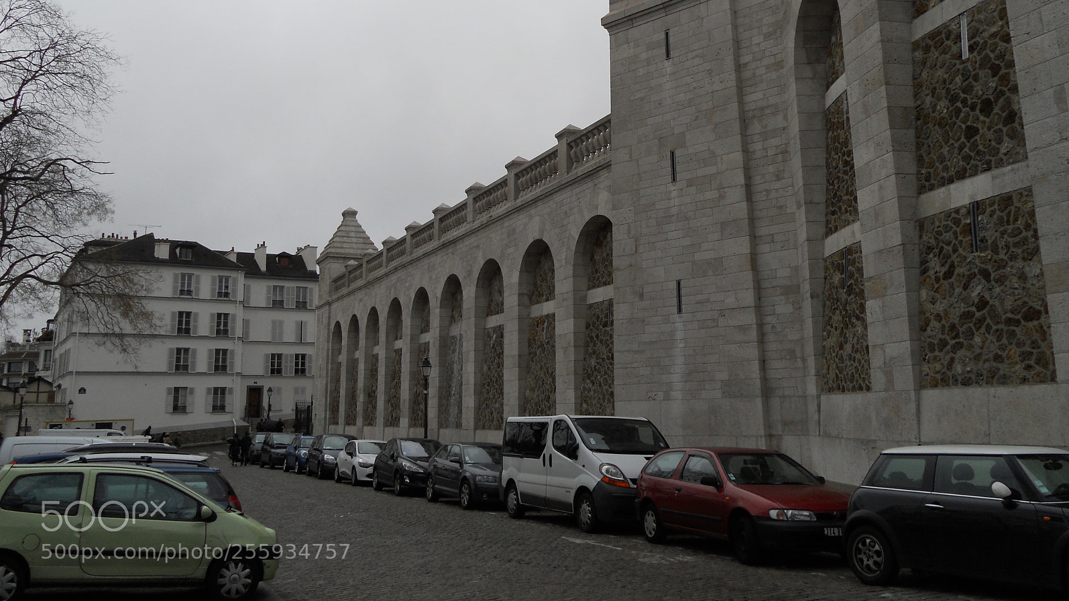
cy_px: 202
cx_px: 536
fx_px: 992
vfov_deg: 33.4
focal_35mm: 35
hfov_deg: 56.6
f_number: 3.5
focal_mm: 5.8
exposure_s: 1/500
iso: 80
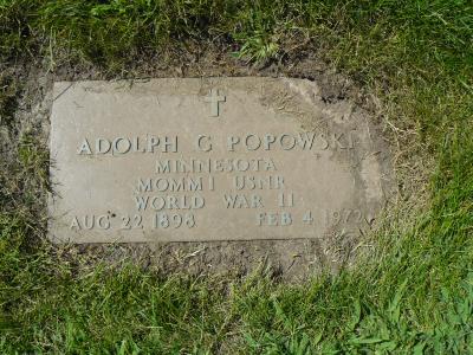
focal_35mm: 36
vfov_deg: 39.7
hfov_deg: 51.4
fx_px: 492
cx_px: 236
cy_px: 178
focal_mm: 6
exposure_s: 1/400
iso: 100
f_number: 5.6
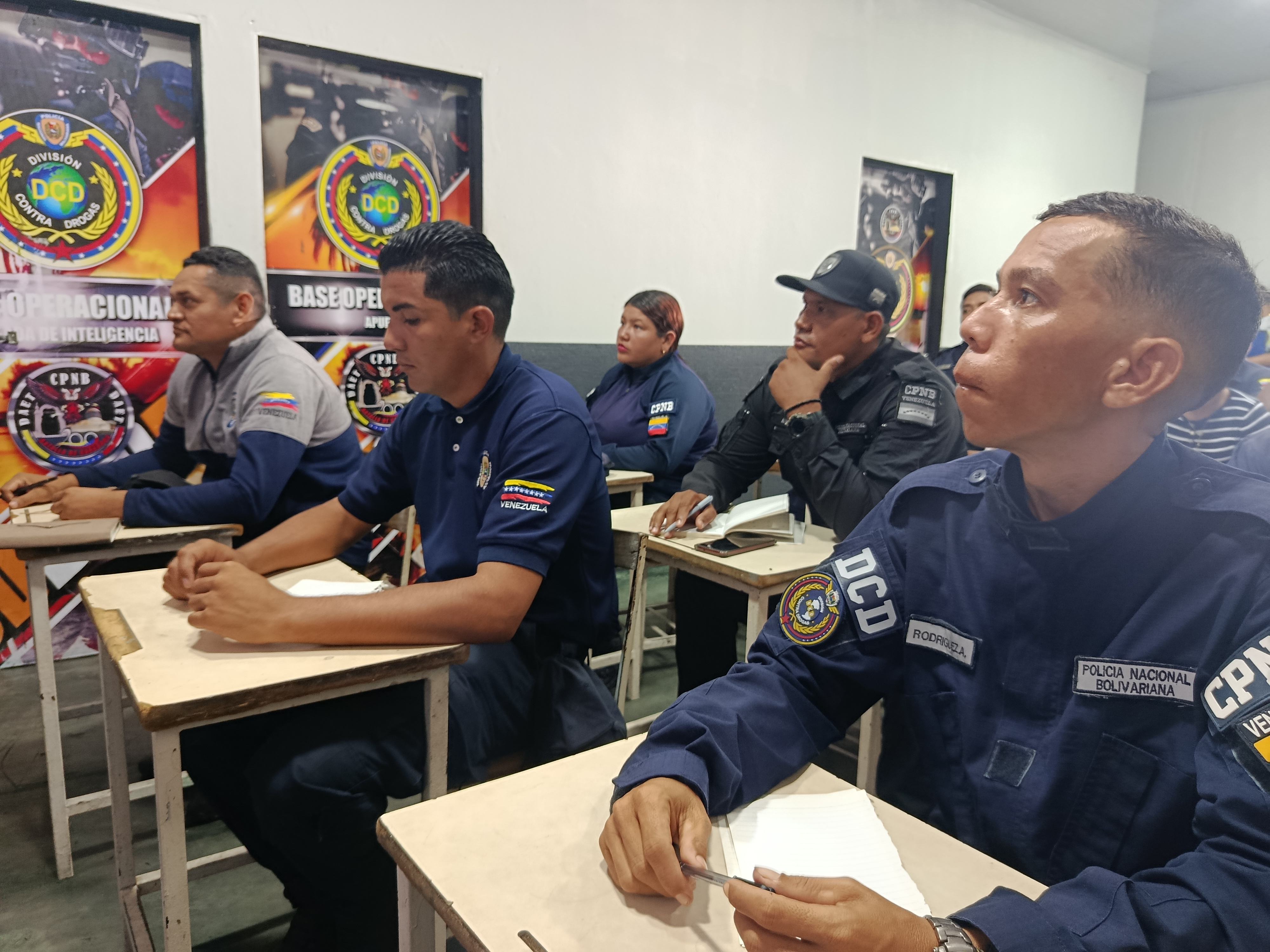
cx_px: 635
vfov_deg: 56.8
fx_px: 881
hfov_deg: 71.6
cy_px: 476
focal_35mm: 24
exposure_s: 1/25
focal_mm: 5.24
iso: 1043
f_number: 1.7
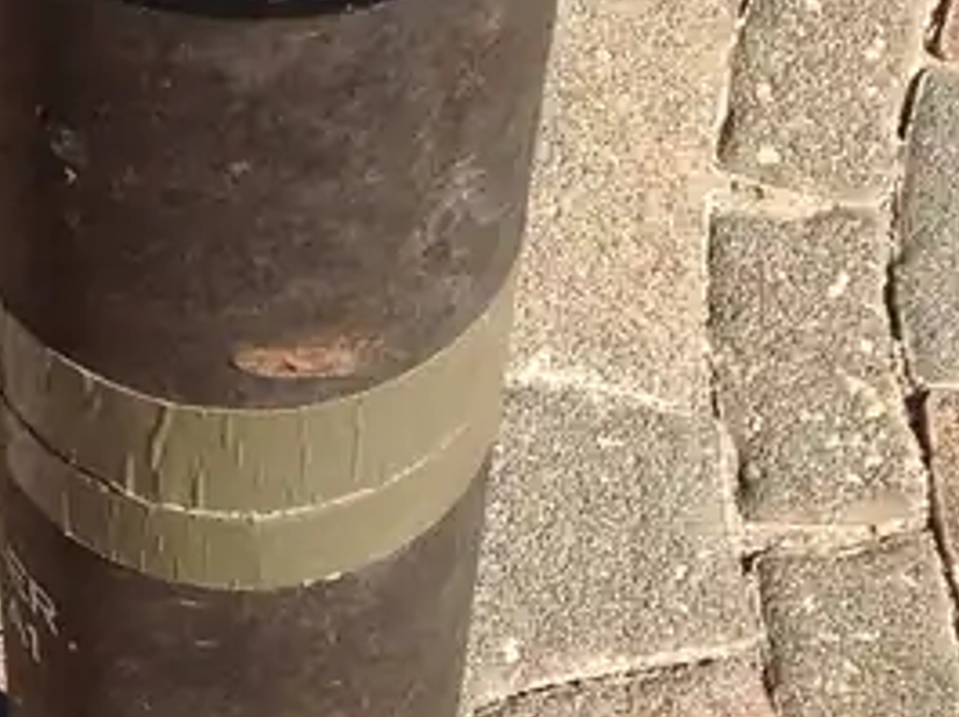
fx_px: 3652
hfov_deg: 14.8
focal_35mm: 132
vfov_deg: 11.2
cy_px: 525
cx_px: 94
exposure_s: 1/1008
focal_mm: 4.28
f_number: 2.4
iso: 50
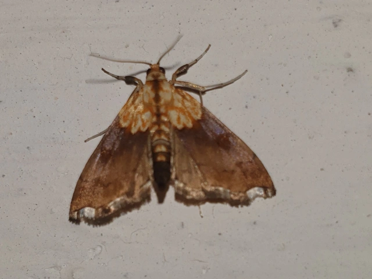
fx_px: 279
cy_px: 140
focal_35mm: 26
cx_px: 186
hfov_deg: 67.3
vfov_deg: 53.1
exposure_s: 1/3831
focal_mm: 4.3
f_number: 2.4
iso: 50
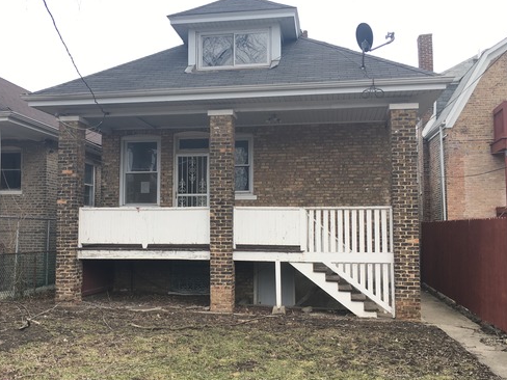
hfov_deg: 48.8
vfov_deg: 37.7
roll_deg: -0.7
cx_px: 219
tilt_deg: +3.4
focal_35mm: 38
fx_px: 557
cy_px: 187
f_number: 2.2
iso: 25
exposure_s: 1/285
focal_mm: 4.15
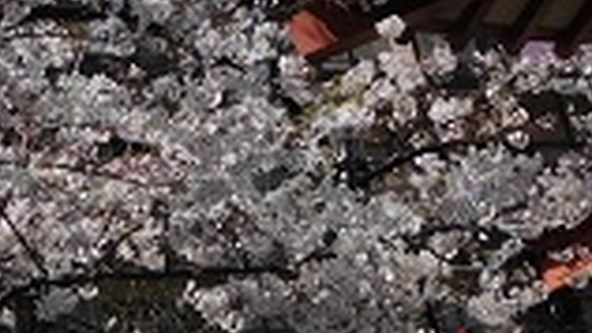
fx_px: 1727
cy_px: -236
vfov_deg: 10.5
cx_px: -240
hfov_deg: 17.8
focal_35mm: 110
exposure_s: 1/1250
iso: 125
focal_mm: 4.5
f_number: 3.4
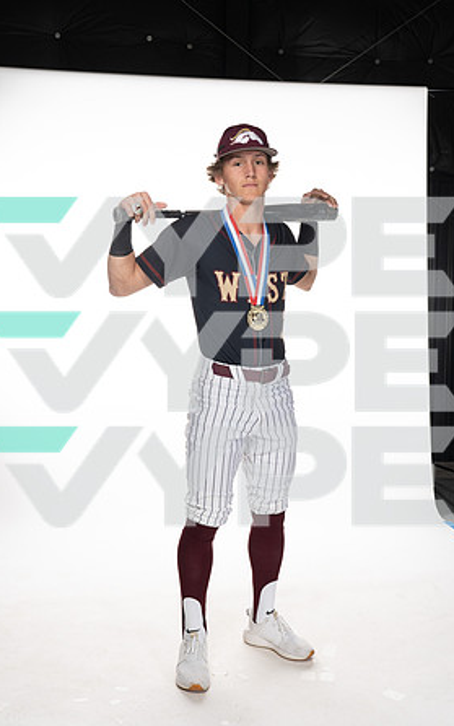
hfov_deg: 35.4
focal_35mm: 36
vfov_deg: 54.0
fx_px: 712
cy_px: 363
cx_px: 223
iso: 400
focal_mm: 35
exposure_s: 1/250
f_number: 6.3
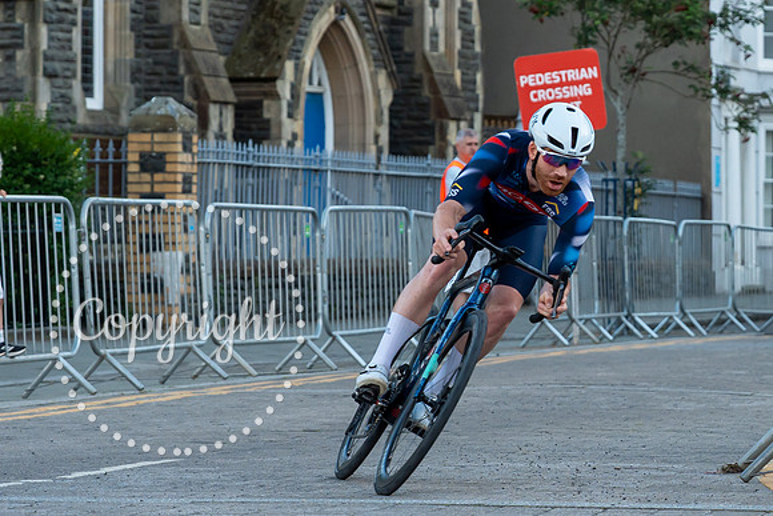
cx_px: 522
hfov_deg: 11.2
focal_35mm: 184
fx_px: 3953
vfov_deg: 7.5
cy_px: 182
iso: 400
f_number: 3.5
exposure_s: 1/800
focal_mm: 70
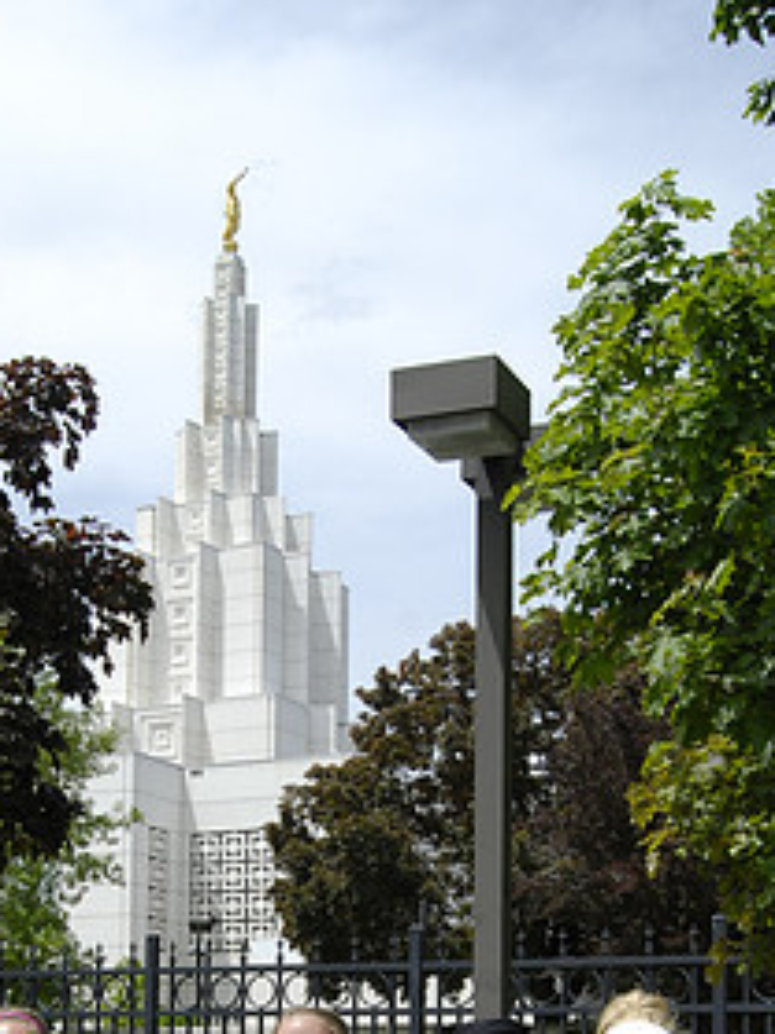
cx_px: 282
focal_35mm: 66
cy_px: 986
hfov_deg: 22.2
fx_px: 1972
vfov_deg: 28.0
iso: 400
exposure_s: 1/500
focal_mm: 22
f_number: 10
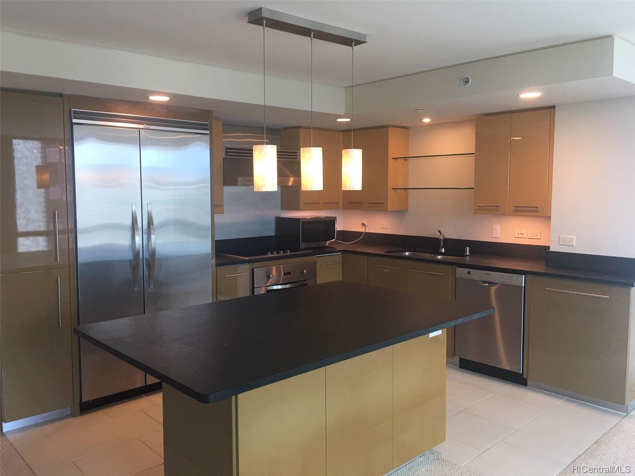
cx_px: 318
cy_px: 238
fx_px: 532
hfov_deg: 61.7
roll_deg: -0.2
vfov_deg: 48.2
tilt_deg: -4.3
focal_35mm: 29
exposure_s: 1/30
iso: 40
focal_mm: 4.15
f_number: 2.2
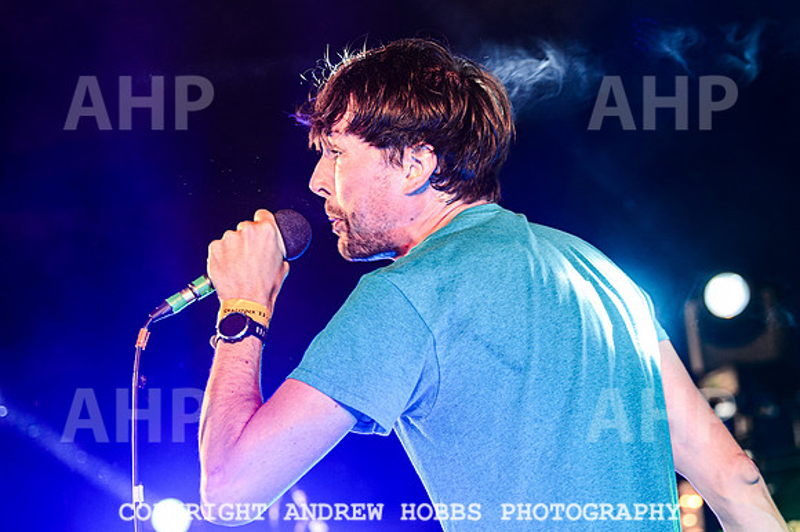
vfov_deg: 12.2
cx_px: 522
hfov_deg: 18.2
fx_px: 2491
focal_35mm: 112
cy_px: 302
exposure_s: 1/250
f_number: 2.8
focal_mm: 86
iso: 1000
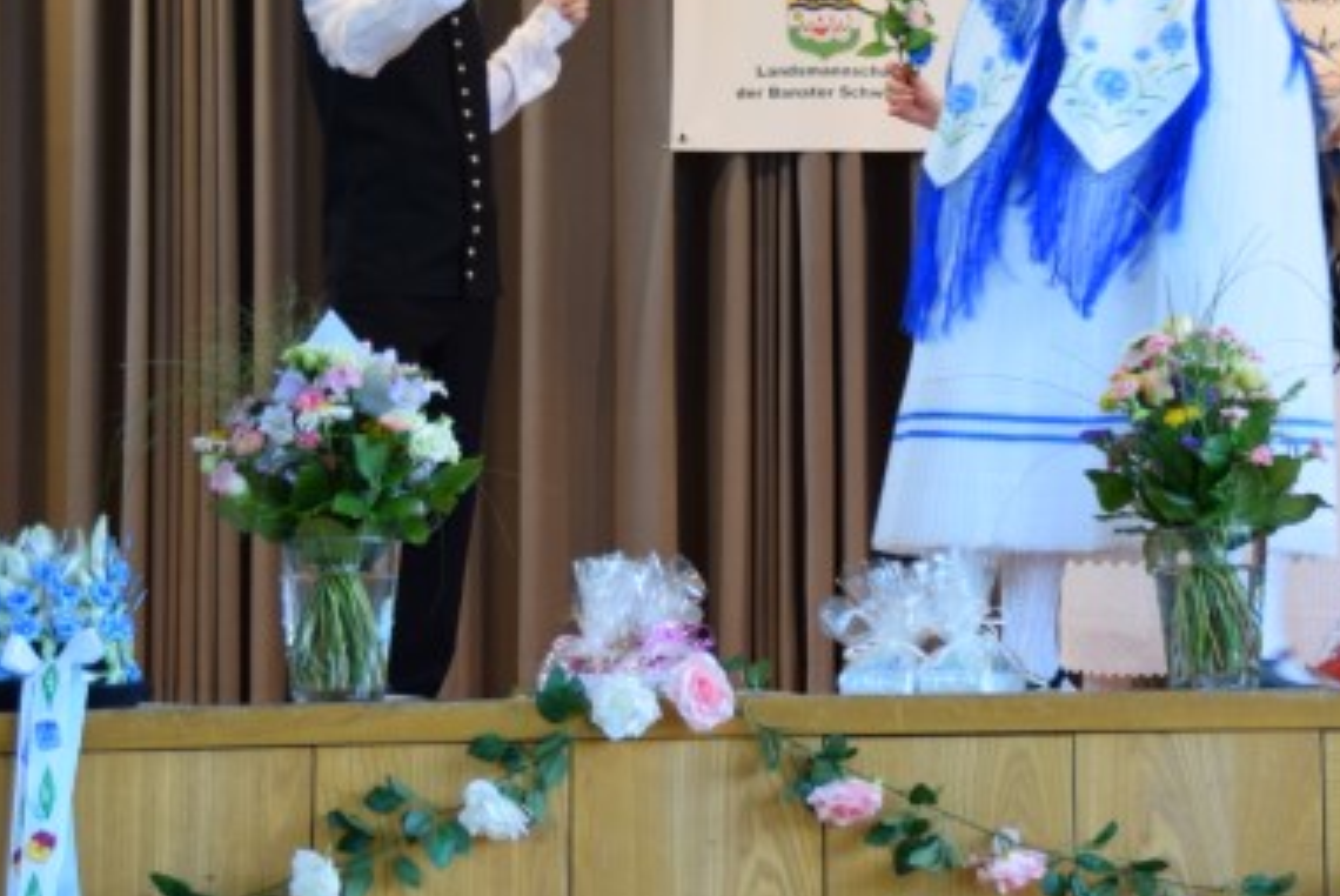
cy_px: 228
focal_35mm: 164
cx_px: 1051
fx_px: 6109
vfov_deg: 8.4
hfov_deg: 12.5
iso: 800
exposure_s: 1/60
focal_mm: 52
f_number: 4.8
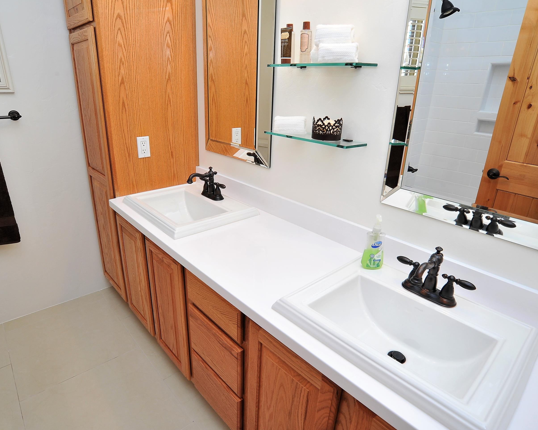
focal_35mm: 21
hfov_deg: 77.6
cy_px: 213
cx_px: 256
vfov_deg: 65.5
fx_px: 334
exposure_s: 1/40
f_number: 10
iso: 640
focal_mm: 18
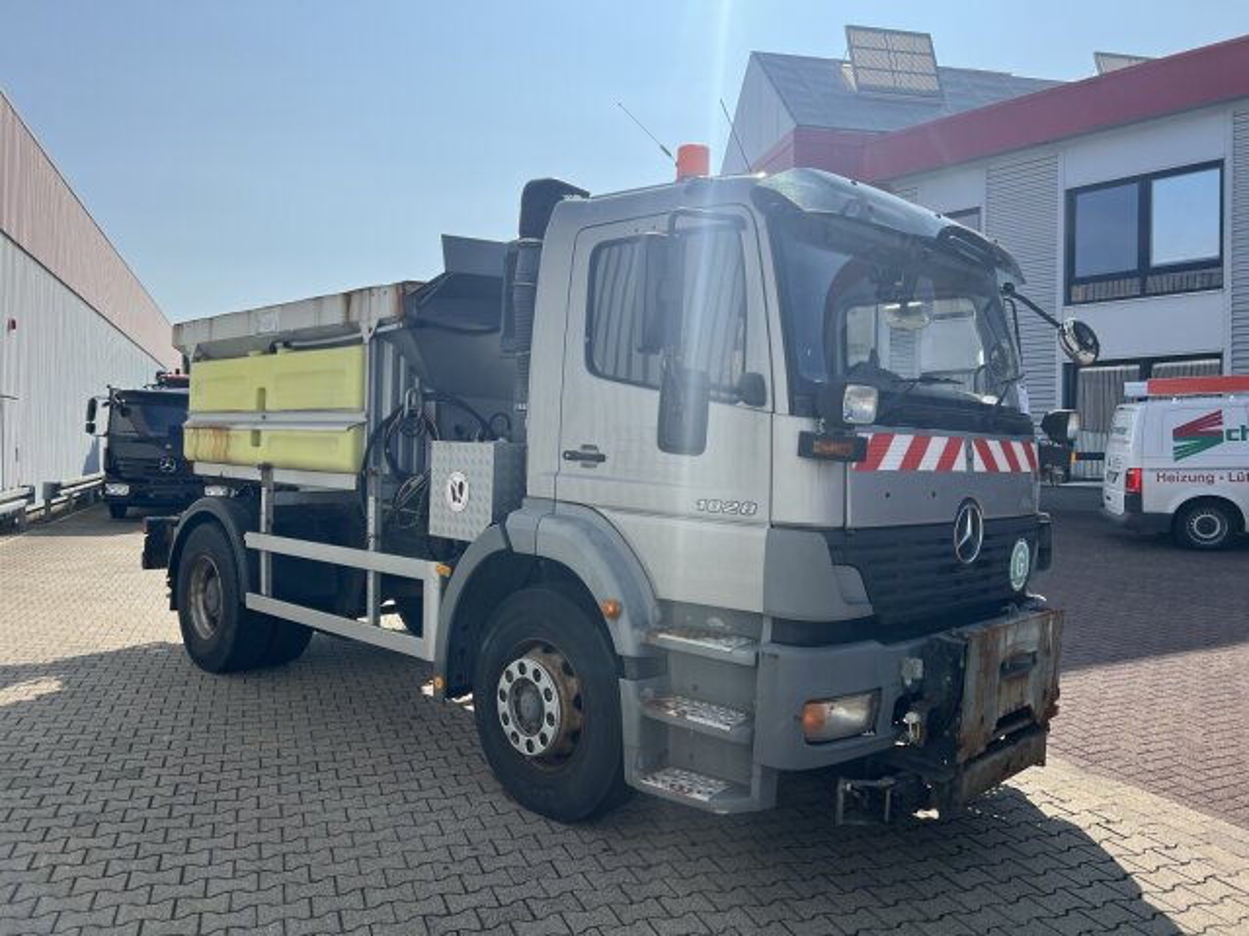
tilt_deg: -1.5
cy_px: 468
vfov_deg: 53.1
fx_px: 938
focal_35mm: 26
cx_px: 624
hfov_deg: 67.3
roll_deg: +0.4
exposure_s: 1/3831
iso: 50
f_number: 1.5
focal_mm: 5.7
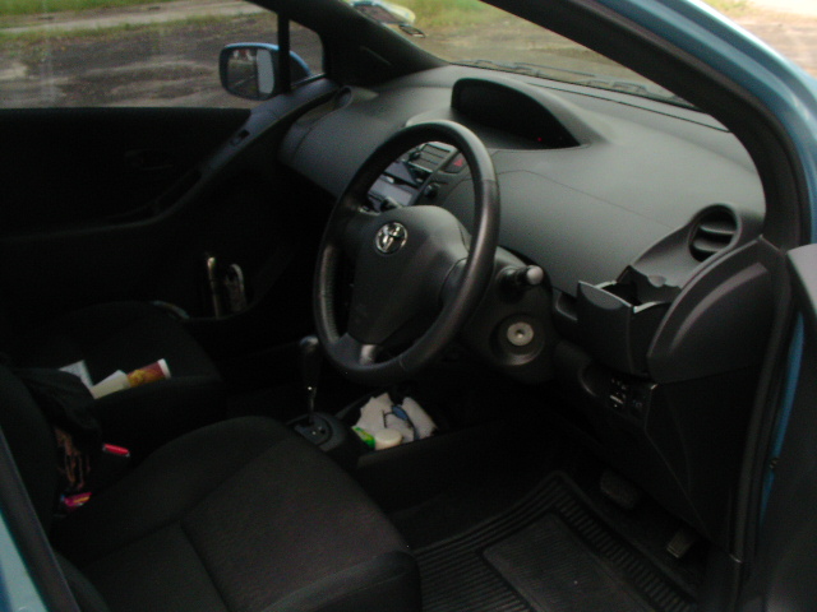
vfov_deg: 37.7
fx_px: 897
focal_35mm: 38
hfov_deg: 49.0
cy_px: 306
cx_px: 408
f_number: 5.8
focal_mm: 5.8
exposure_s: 1/30
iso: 100
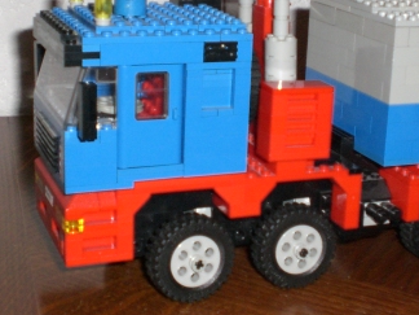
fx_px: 908
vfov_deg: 19.6
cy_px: 137
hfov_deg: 25.9
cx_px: 264
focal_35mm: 75
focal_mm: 6.3
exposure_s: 1/60
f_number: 3.1
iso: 200
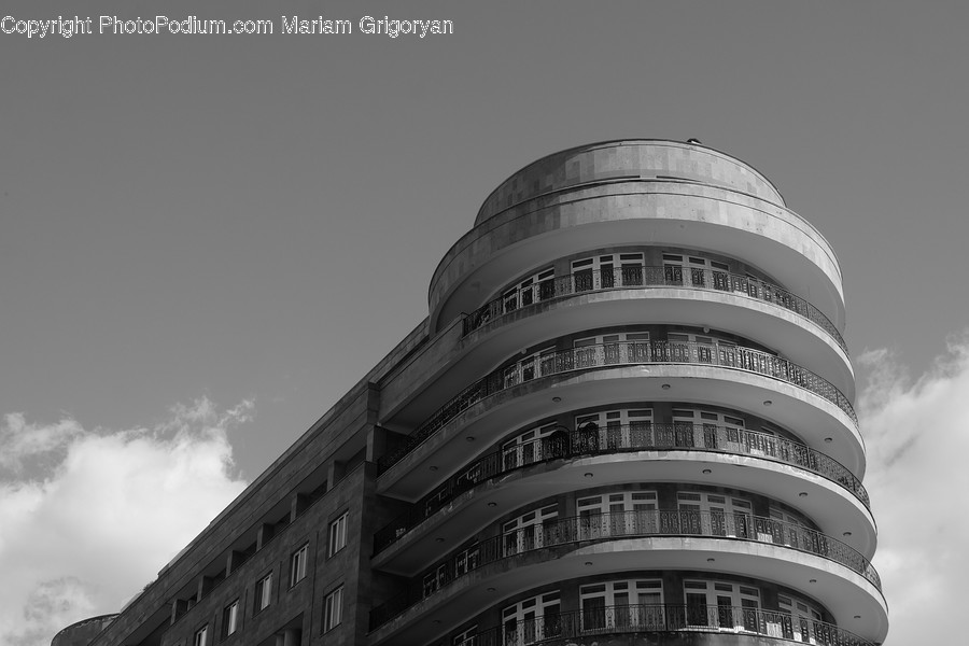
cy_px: 323
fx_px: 1426
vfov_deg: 25.5
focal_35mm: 53
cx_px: 484
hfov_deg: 37.5
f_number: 9
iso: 400
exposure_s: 1/420
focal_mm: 35.5
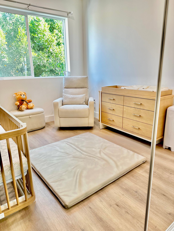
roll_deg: +1.2
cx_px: 87
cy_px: 116
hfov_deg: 56.8
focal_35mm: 24
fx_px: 161
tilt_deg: -15.6
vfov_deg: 71.6
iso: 200
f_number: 1.78
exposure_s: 1/60
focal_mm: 6.86
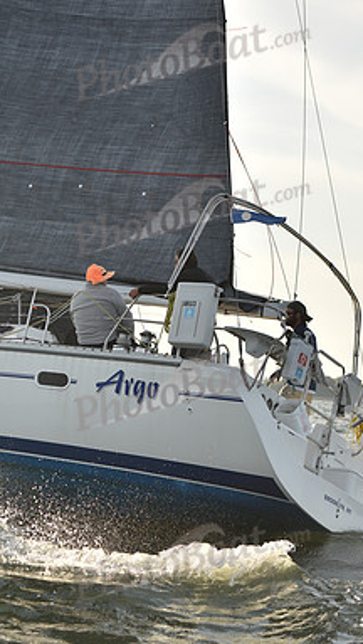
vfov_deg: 19.3
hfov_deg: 10.8
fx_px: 1896
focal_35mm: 111
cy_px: 324
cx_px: -12
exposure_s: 1/1600
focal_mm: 70
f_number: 4.5
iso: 250
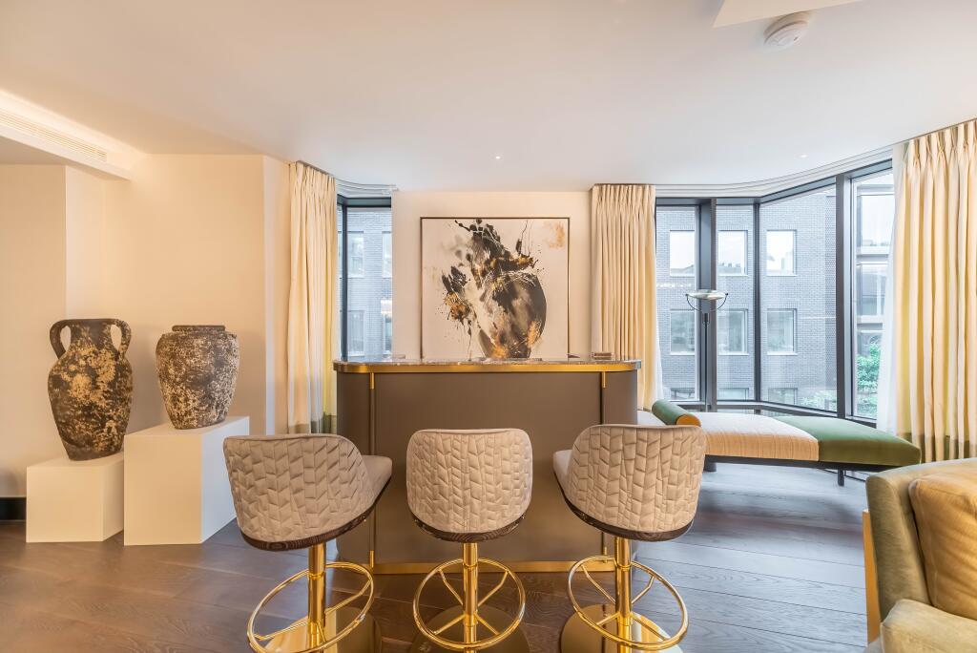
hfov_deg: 112.6
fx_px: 326
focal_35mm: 12
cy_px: 326
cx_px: 488
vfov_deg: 90.1
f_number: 7.1
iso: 1250
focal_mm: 12
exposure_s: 1/200
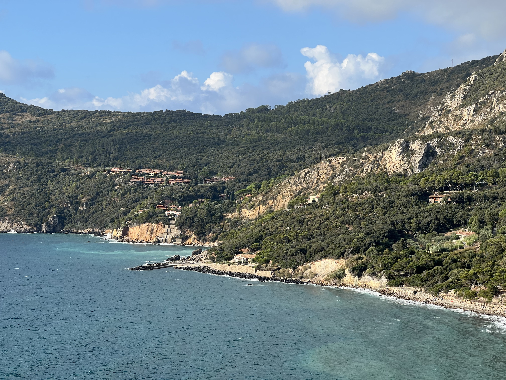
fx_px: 1126
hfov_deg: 25.3
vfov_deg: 19.1
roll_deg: -0.8
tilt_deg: -0.4
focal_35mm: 77
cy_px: 190
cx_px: 253
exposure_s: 1/633
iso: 32
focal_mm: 9
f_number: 2.8
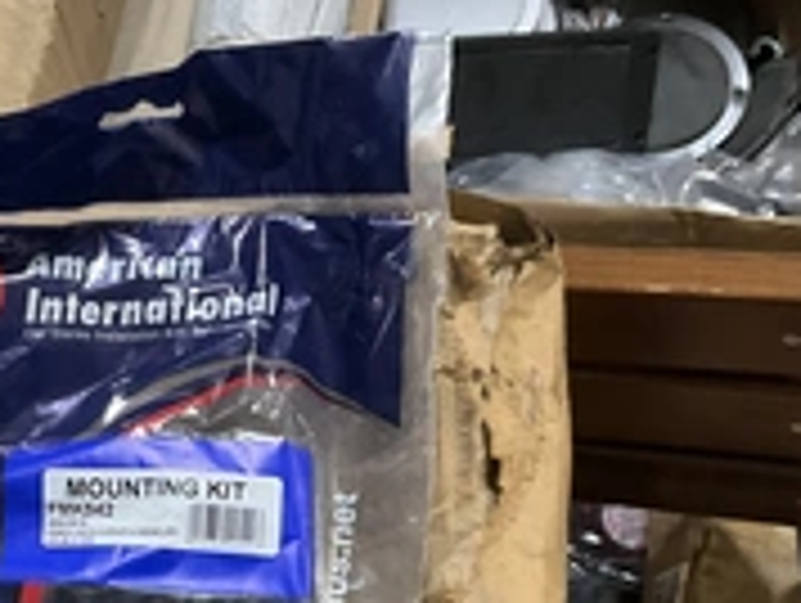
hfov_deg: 29.2
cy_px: 594
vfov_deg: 21.9
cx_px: 166
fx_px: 1506
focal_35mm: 65
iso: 320
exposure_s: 1/30
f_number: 1.8
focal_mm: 3
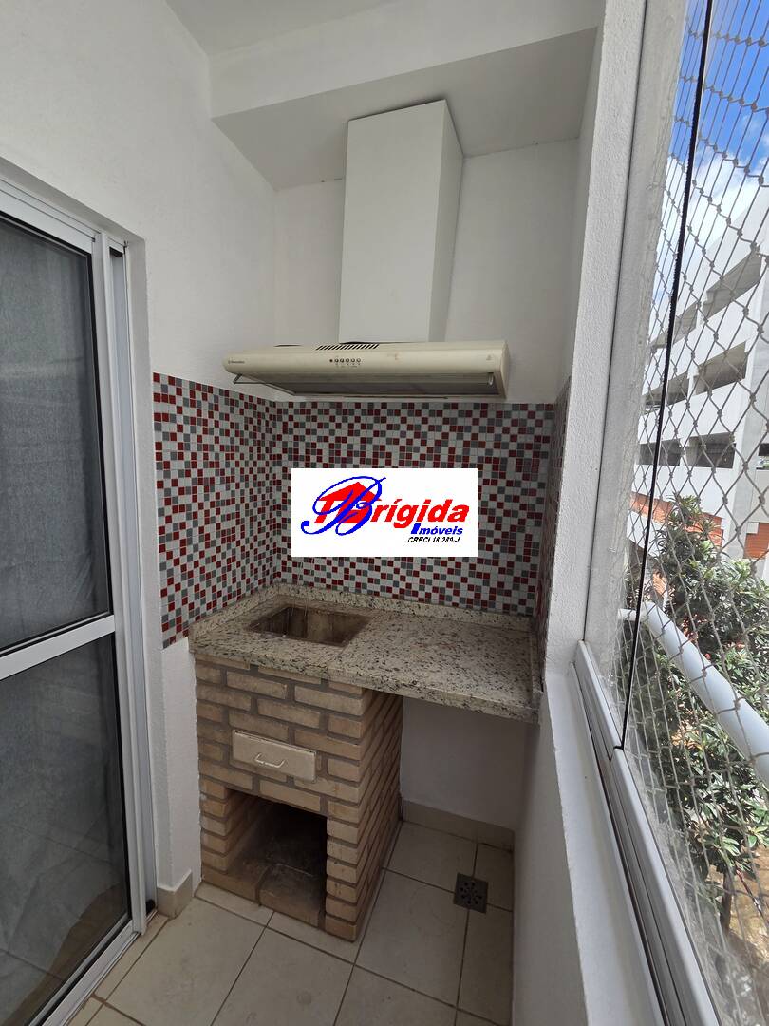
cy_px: 513
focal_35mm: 13
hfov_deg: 89.9
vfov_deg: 106.2
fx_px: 385
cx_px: 384
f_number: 2.2
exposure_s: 1/2000
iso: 160
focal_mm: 2.2
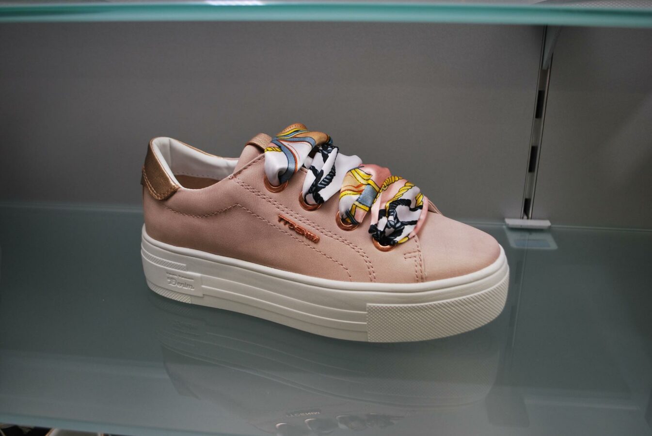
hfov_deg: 57.2
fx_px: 598
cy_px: 218
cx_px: 326
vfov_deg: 40.1
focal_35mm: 33
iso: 200
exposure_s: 1/60
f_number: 4
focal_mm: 22
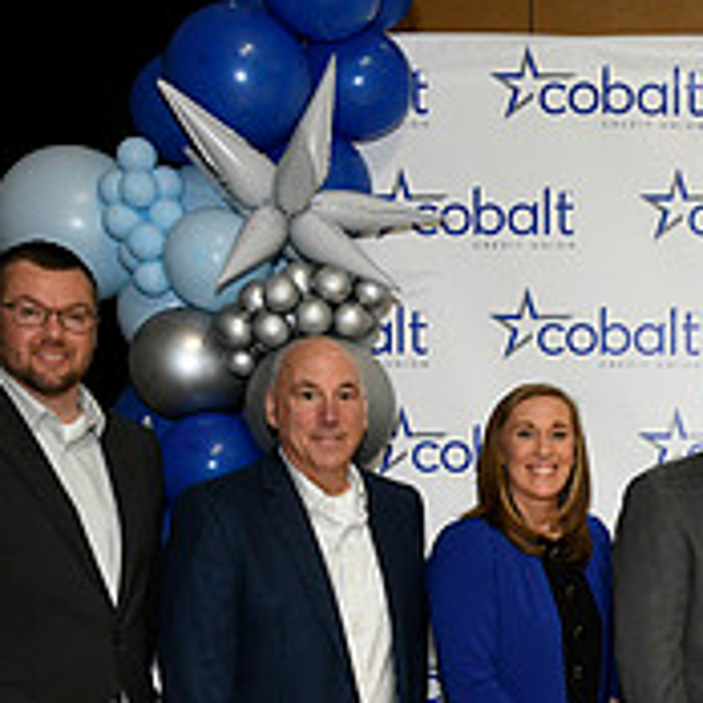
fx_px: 1562
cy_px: 729
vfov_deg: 24.1
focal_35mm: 68
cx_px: 820
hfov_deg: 23.4
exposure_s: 1/60
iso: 1600
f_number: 8
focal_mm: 24
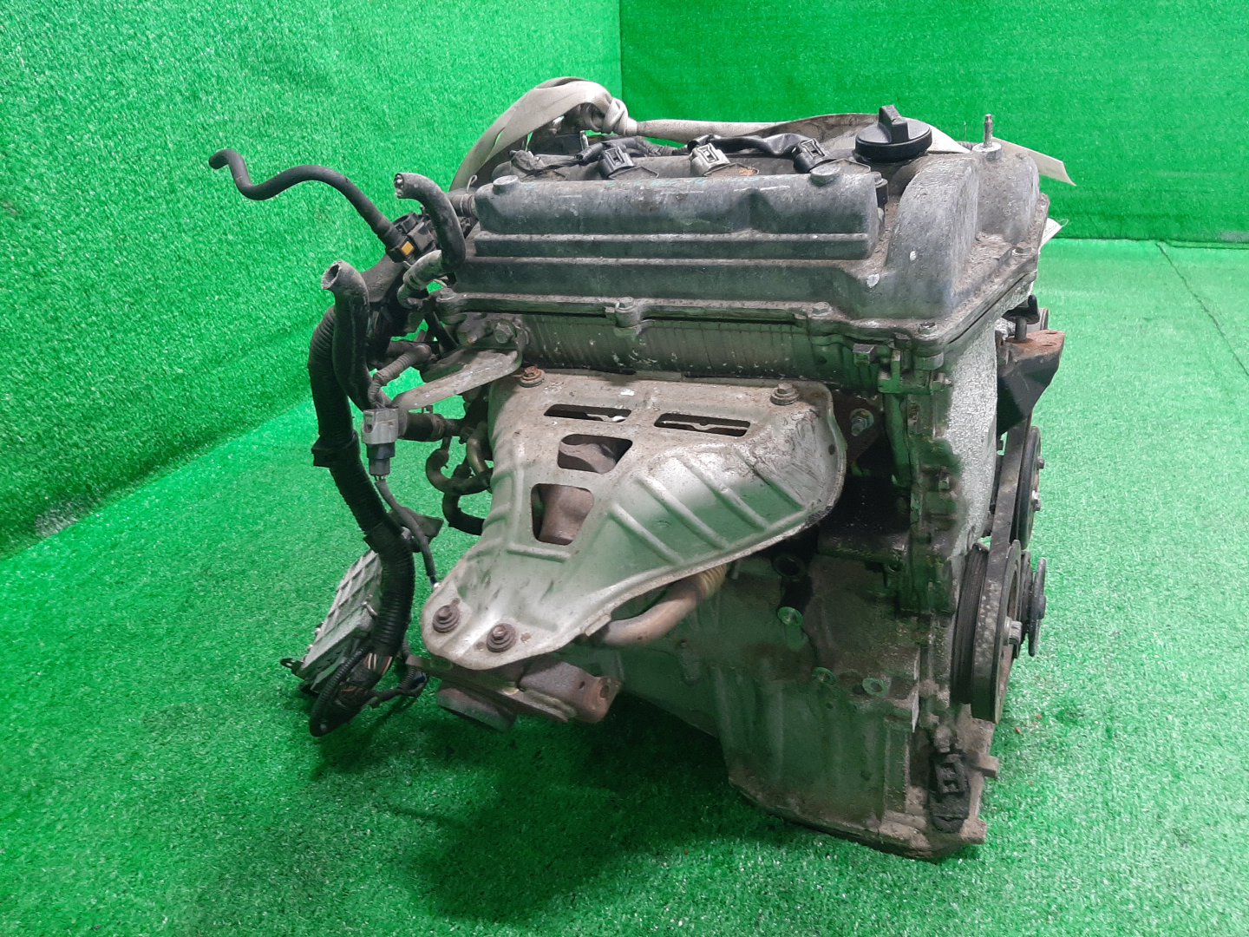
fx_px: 938
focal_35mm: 26
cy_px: 468
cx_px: 624
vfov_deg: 53.1
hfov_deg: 67.3
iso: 225
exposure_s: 1/50
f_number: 1.7
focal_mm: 3.93
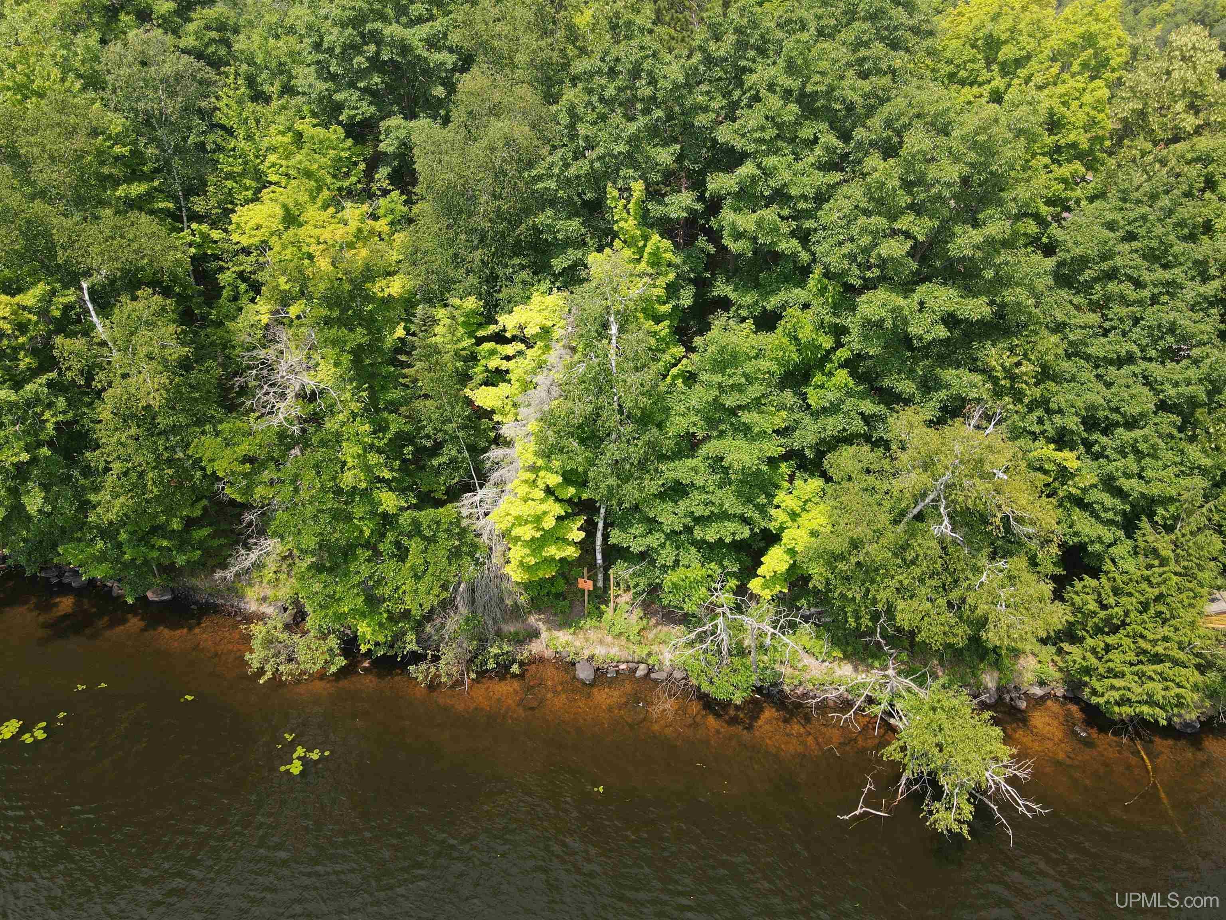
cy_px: 460
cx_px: 613
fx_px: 850
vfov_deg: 56.8
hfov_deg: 71.6
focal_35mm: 24
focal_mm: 4.5
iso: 100
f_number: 2.8
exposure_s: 1/250
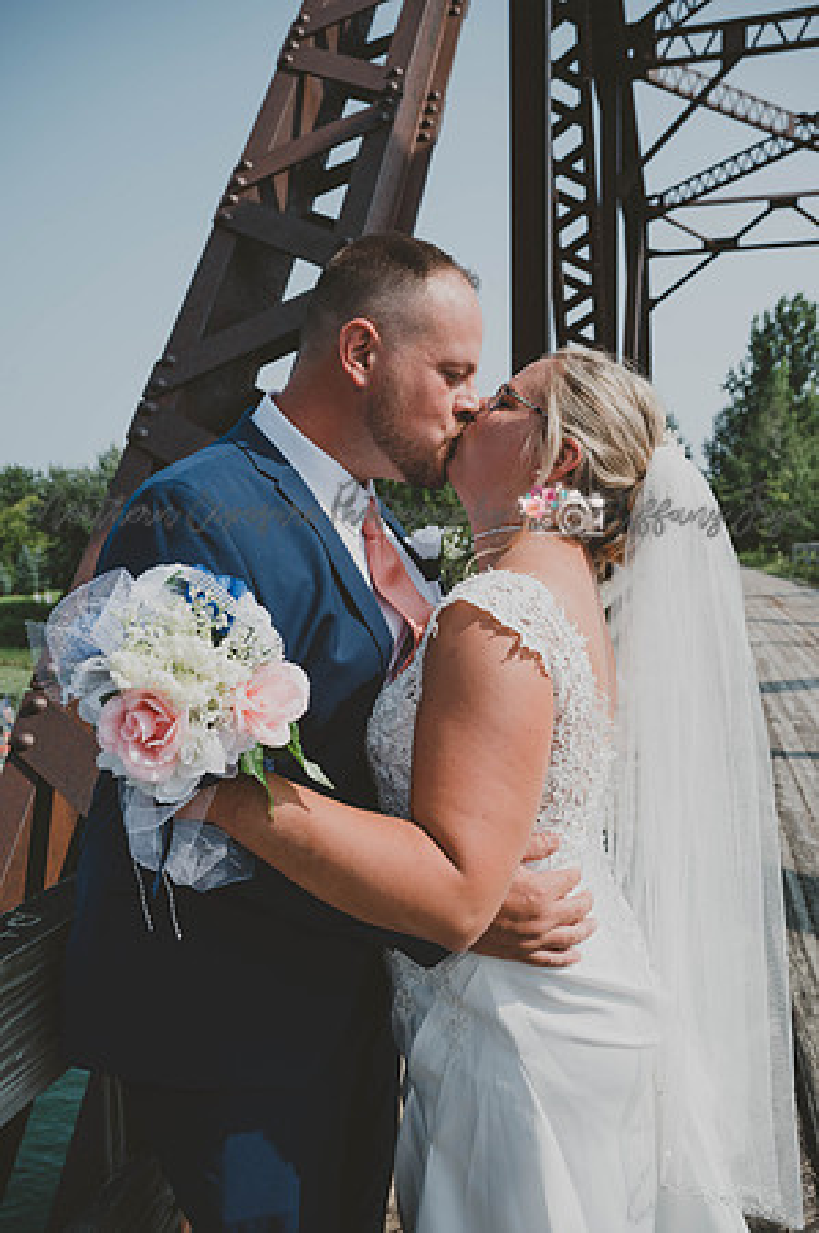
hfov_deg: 44.2
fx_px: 1009
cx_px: 410
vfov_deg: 62.8
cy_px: 616
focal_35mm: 30
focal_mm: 29.5
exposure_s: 1/320
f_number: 6.3
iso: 100
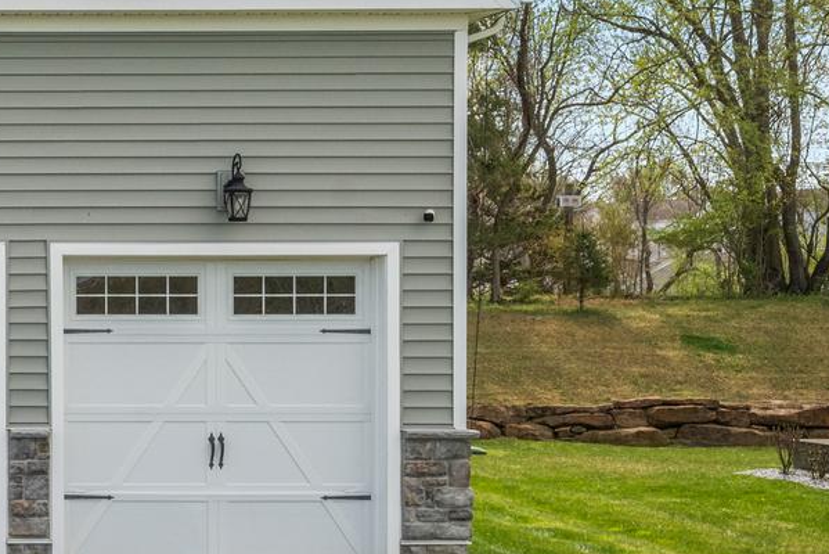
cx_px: -508
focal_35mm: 82
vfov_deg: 16.5
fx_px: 1889
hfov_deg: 20.2
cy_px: 71
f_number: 9
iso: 500
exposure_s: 1/640
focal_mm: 24
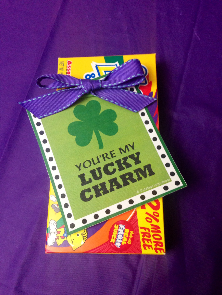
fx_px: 282
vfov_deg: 55.4
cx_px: 111
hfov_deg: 42.9
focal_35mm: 33
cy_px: 148
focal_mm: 4.12
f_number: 2.4
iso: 160
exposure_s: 1/20
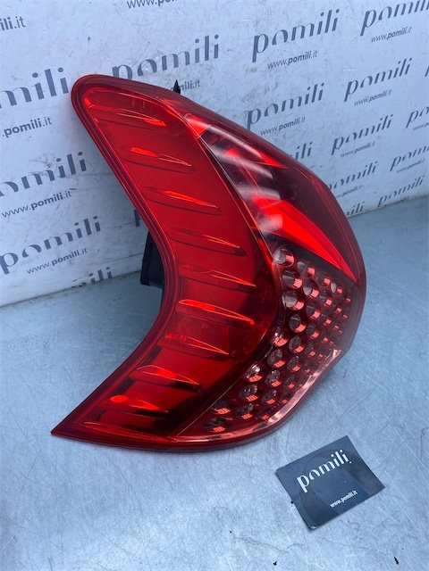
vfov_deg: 67.3
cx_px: 214
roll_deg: -13.9
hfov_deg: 53.1
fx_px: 430
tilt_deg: -41.7
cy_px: 286
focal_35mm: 26
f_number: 1.8
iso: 32
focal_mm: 4.25
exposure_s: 1/698
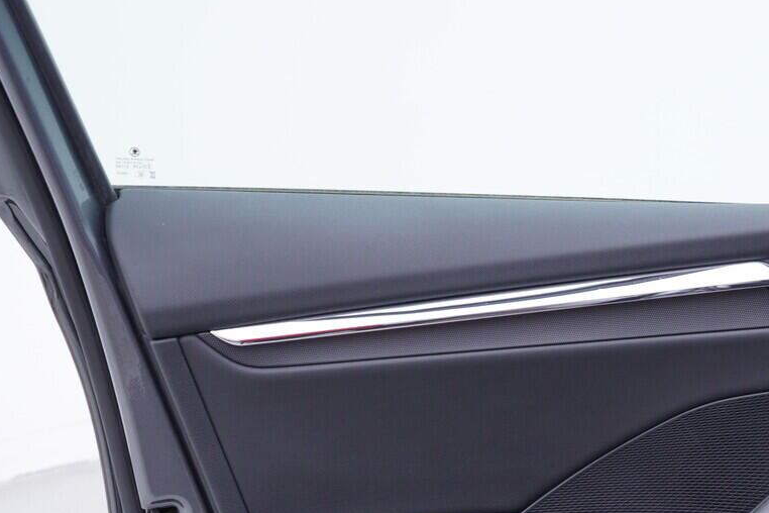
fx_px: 1452
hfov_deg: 28.9
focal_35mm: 68
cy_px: 476
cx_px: 640
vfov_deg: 19.6
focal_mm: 24
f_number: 3.2
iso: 125
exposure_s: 1/50
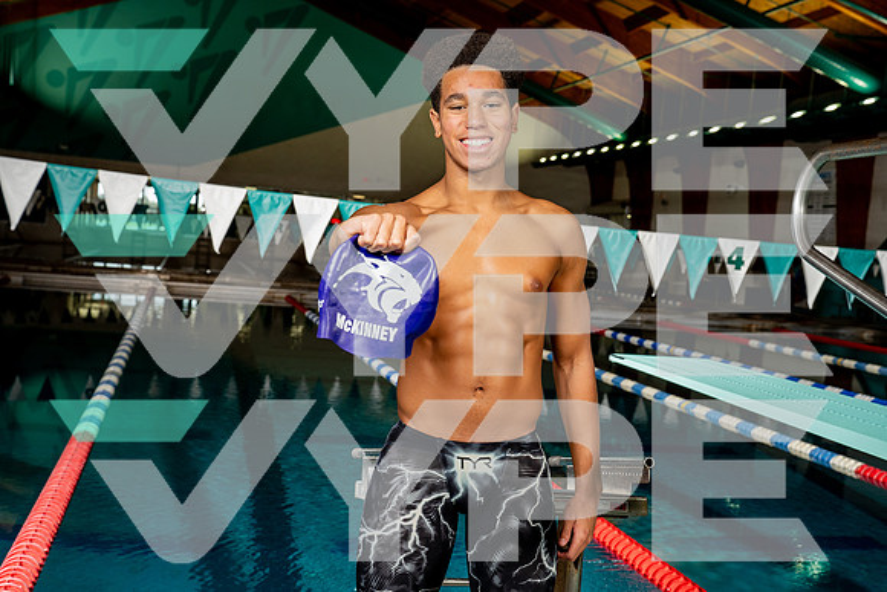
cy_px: 296
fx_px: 1232
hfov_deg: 39.6
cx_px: 444
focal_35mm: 50
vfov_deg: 27.0
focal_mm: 50
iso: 640
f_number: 6.3
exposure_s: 1/250
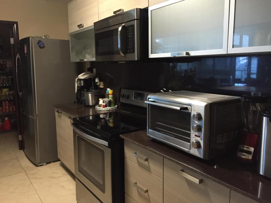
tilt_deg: -8.4
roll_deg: +0.0
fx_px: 227
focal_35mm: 29
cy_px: 102
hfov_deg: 61.7
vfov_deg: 48.2
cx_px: 136
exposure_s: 1/15
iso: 320
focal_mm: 4.15
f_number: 2.2
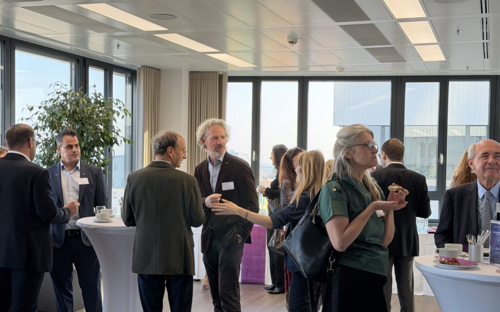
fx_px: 695
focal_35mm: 51
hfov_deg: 39.6
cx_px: 250
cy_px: 170
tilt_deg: -1.8
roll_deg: -1.0
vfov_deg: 25.3
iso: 50
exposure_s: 1/131
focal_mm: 6.76
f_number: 1.78
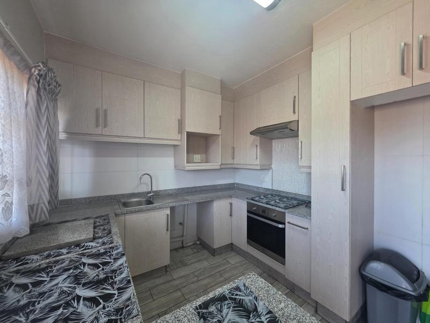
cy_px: 162
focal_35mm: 13
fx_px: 161
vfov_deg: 89.9
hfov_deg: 106.2
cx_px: 215
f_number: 1.9
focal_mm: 2.2
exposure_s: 1/50
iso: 250
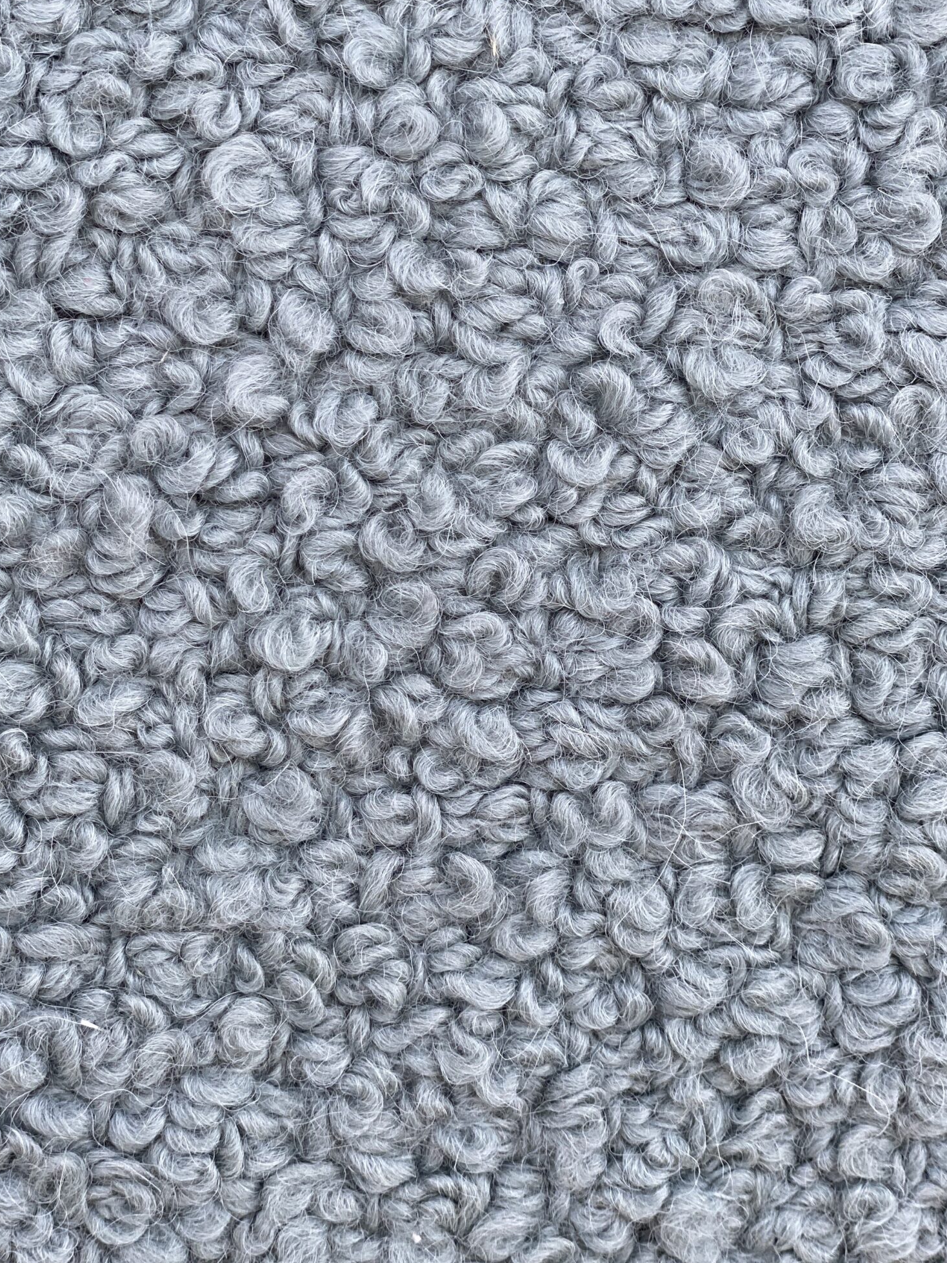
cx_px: 424
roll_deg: -1.9
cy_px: 561
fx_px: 2481
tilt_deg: -28.3
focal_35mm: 68
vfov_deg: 28.5
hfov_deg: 21.6
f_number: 2
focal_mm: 6
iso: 40
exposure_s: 1/122
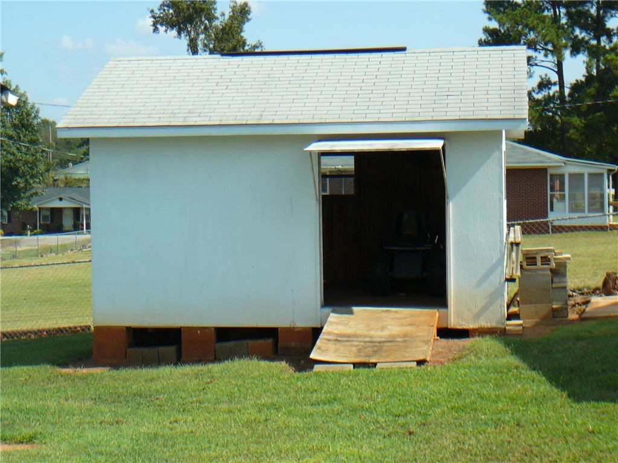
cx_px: 309
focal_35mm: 71
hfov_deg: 27.4
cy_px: 232
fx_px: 1268
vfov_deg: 20.7
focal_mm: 10.5
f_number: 3.7
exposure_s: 1/500
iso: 80
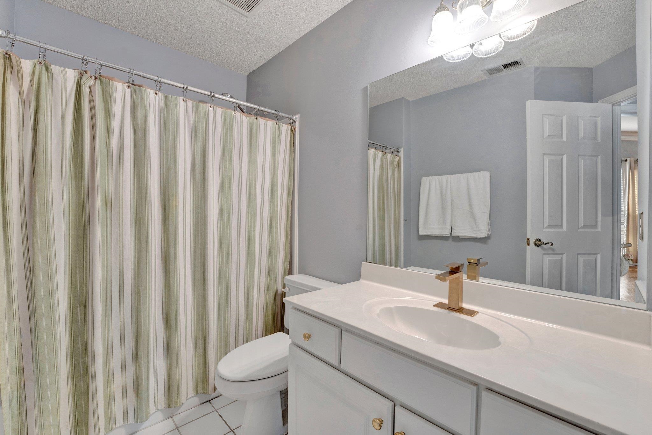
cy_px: 218
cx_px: 326
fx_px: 277
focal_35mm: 15
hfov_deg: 99.3
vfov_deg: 76.2
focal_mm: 15.3
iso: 1000
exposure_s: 1/25
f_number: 8
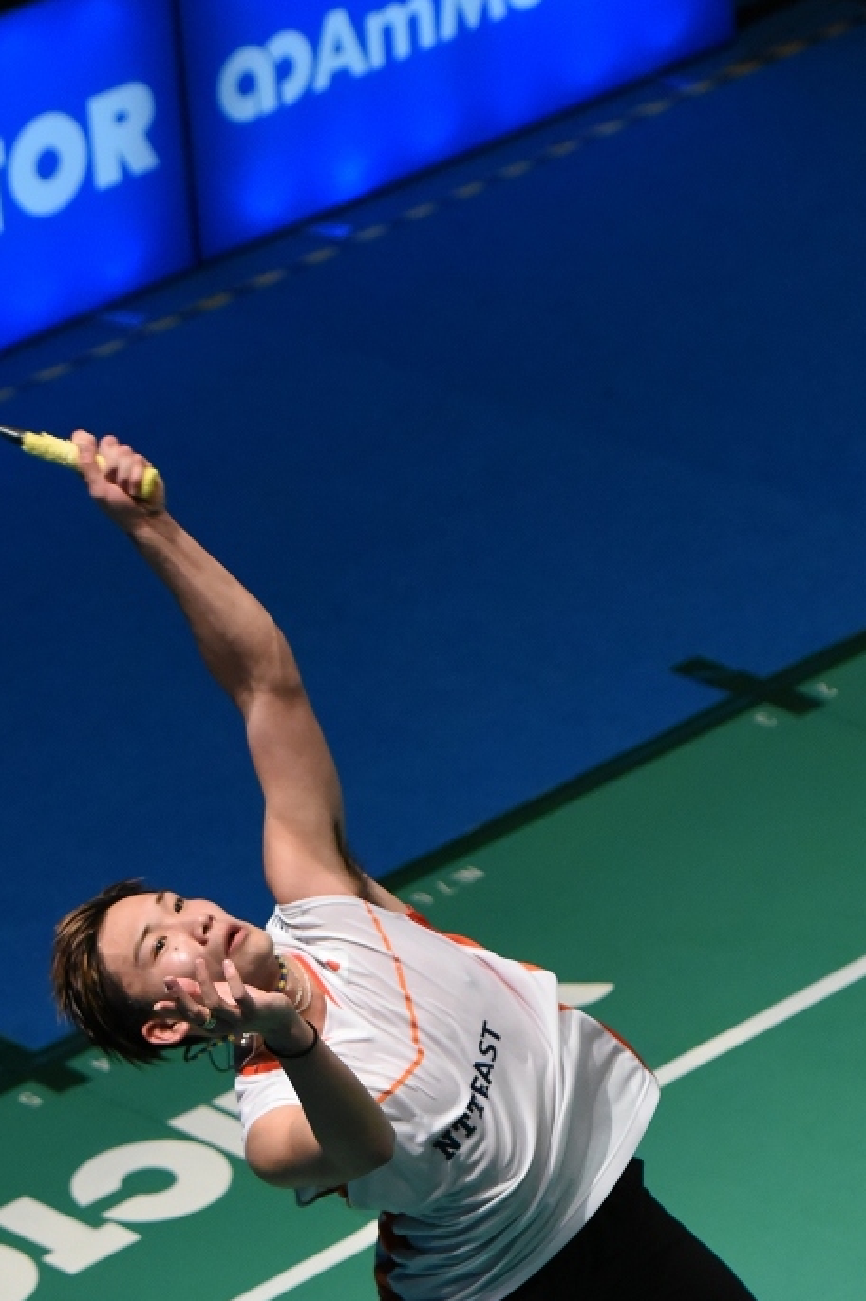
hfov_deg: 9.6
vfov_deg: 14.4
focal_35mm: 142
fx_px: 5129
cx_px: 266
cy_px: 1022
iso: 4000
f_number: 3.2
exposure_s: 1/1000
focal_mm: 90
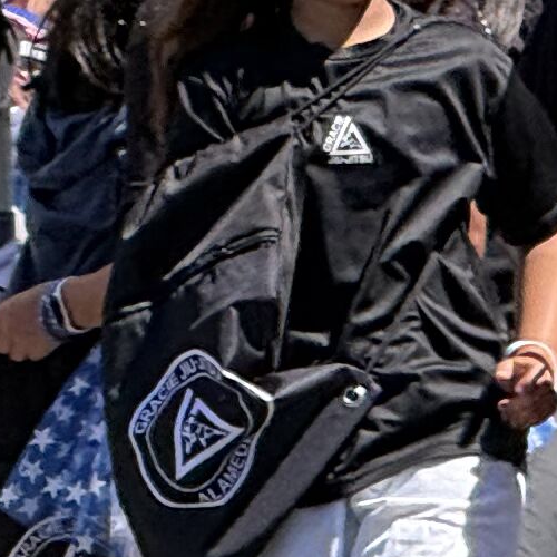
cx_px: -1222
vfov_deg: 2.0
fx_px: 15583
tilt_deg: -0.4
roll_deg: +0.5
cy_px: 26
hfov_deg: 2.0
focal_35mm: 856
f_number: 2.8
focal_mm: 15.66
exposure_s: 1/721
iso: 64
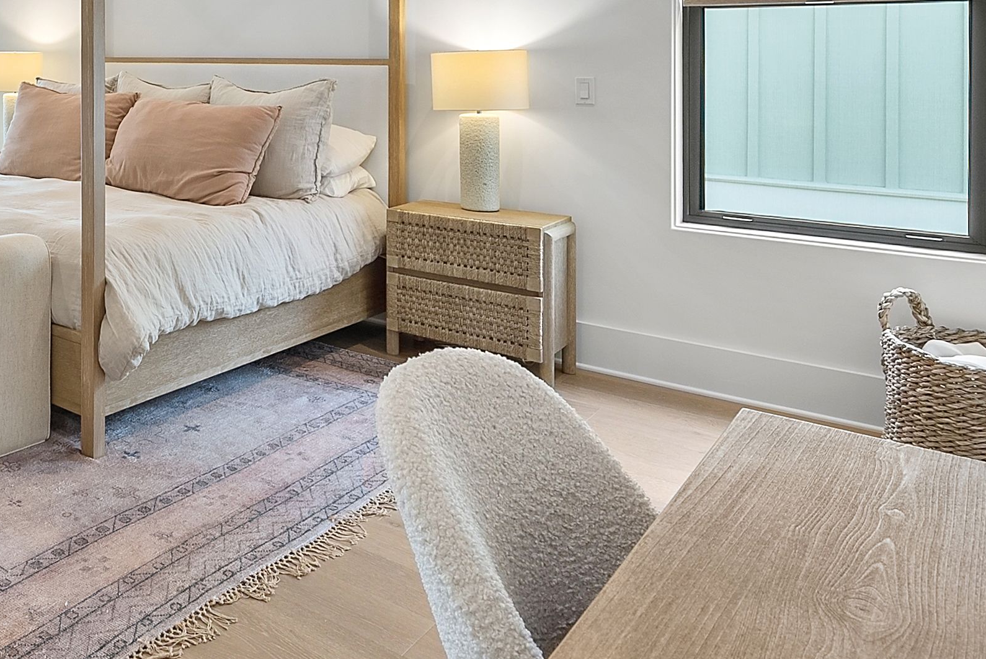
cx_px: -2
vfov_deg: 38.7
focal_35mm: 32
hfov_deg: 48.3
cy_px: 84
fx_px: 877
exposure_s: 1/4
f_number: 7.1
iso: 250
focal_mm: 12
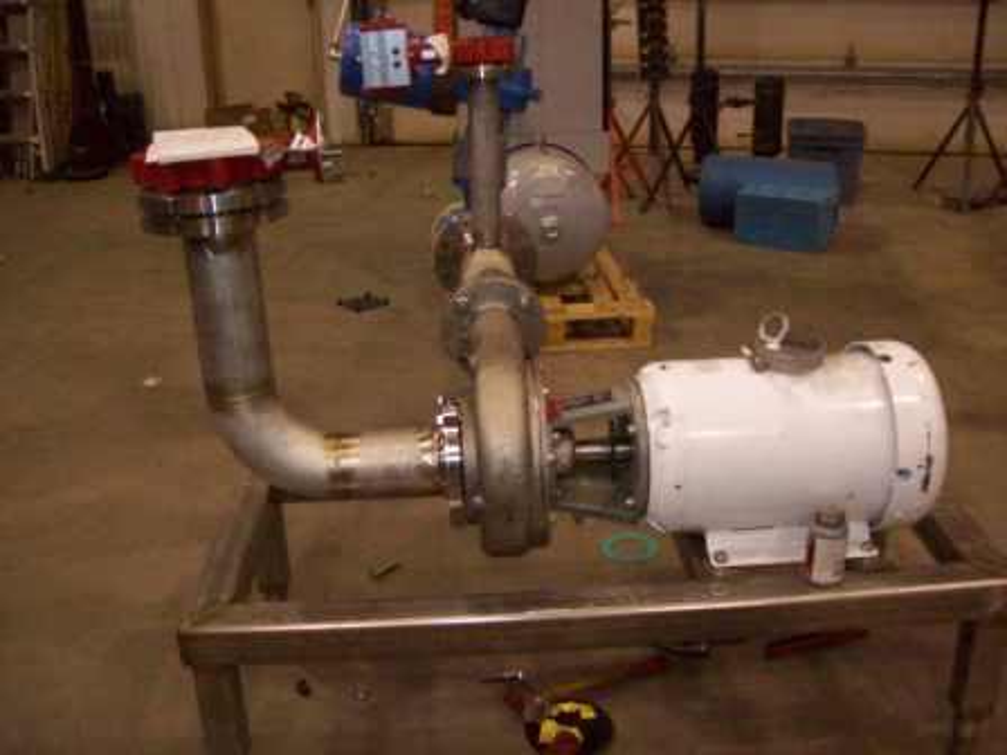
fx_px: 1047
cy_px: 378
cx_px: 504
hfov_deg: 51.4
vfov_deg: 39.7
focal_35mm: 36
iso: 800
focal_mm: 6
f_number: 2.7
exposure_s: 1/128
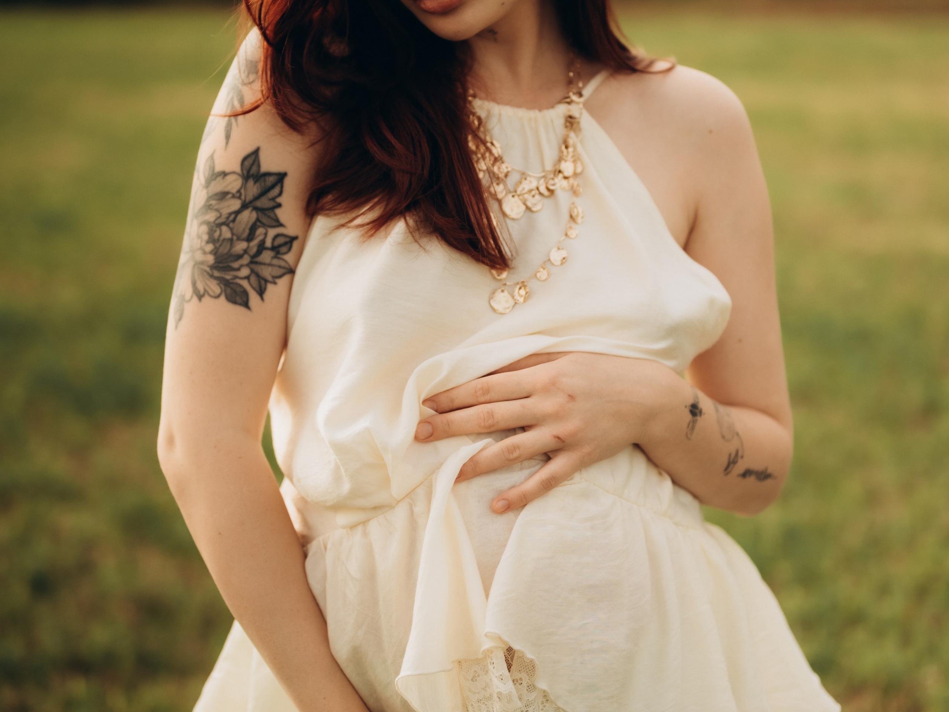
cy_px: 293
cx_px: 476
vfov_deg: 20.1
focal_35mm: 73
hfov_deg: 26.7
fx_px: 2001
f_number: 1.8
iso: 100
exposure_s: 1/5000
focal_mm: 50
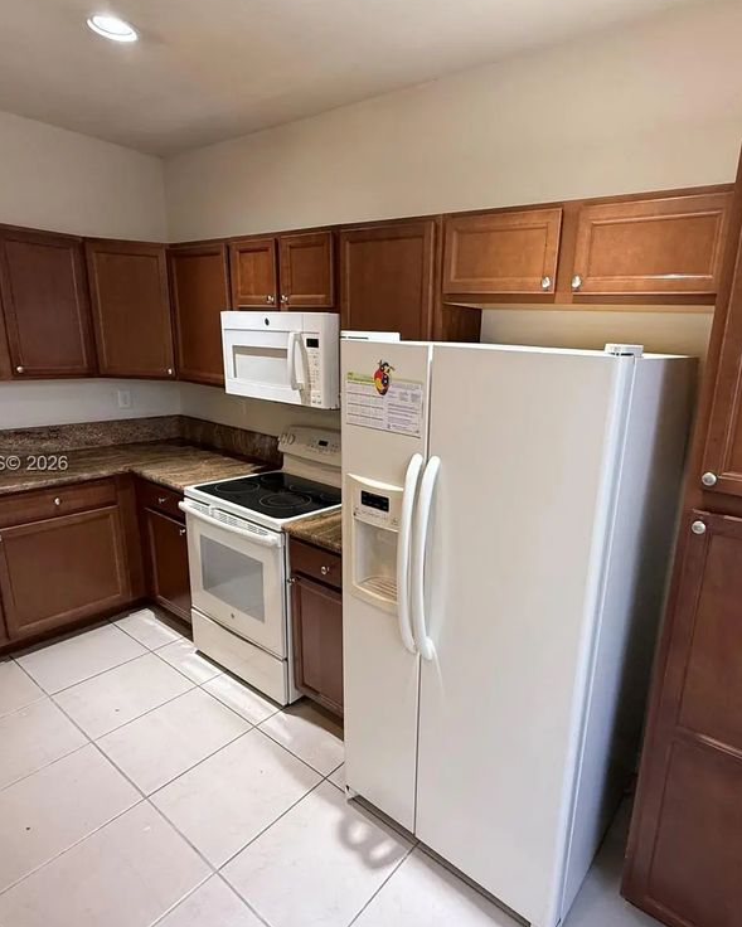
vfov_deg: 83.3
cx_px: 462
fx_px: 521
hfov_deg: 69.8
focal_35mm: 19
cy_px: 465
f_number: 2.2
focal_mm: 2.22
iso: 250
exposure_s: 1/120
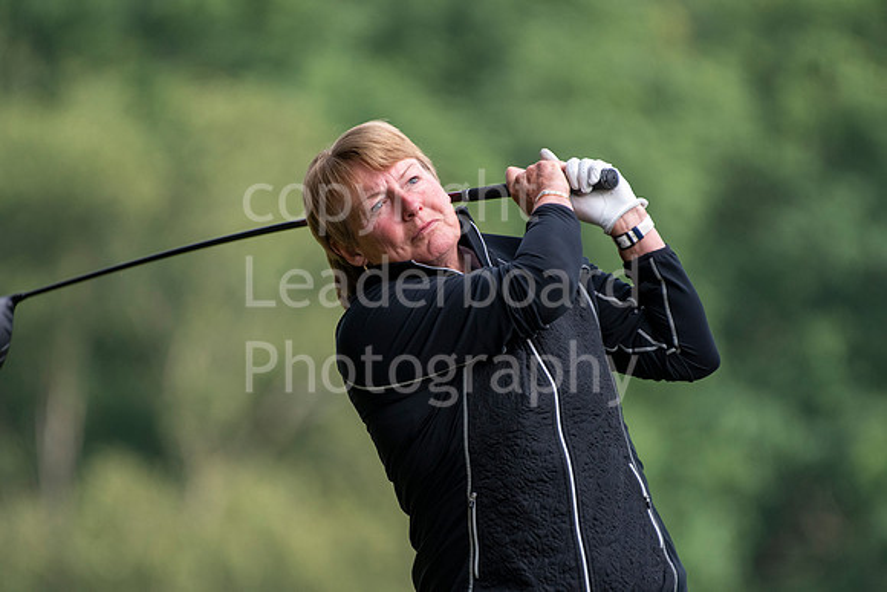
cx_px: 444
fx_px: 18483
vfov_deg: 1.8
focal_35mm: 750
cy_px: 296
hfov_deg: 2.7
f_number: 5.6
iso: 640
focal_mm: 500
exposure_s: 1/1000
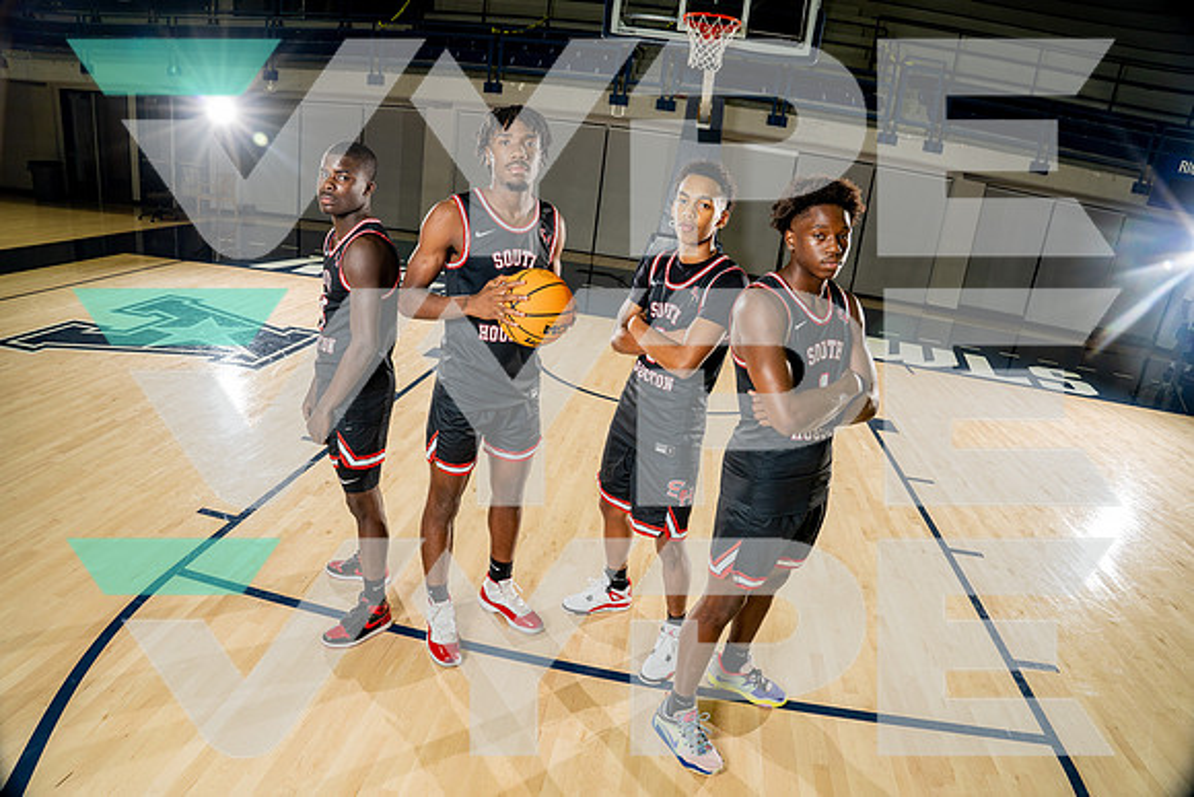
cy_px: 398
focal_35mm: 20
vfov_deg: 62.0
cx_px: 597
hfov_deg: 84.0
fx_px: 663
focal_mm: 20
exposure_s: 1/250
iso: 640
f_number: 7.1
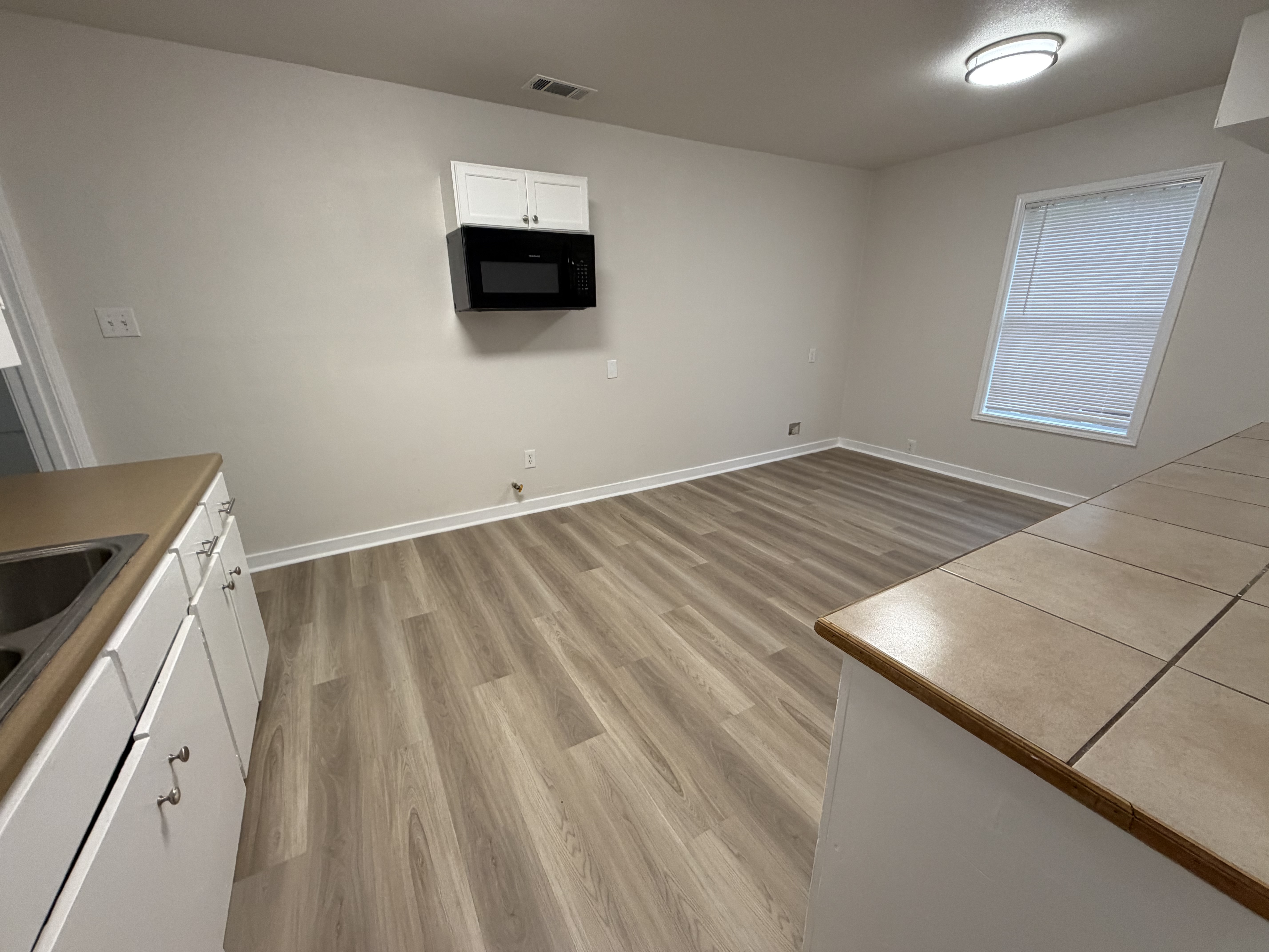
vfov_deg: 85.7
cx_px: 634
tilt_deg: -17.4
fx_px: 513
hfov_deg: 102.1
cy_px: 476
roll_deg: +0.6
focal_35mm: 14
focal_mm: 2.22
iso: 250
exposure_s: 1/120
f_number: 2.2
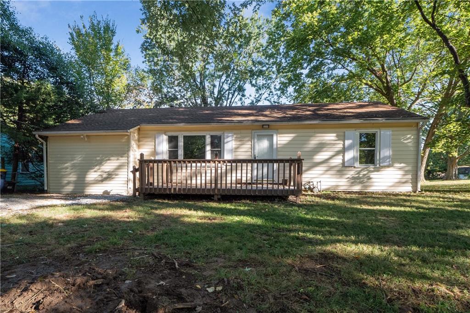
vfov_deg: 67.3
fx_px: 235
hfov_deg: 90.0
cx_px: 235
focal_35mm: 18
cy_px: 156
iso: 400
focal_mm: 9
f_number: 8
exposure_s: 1/100
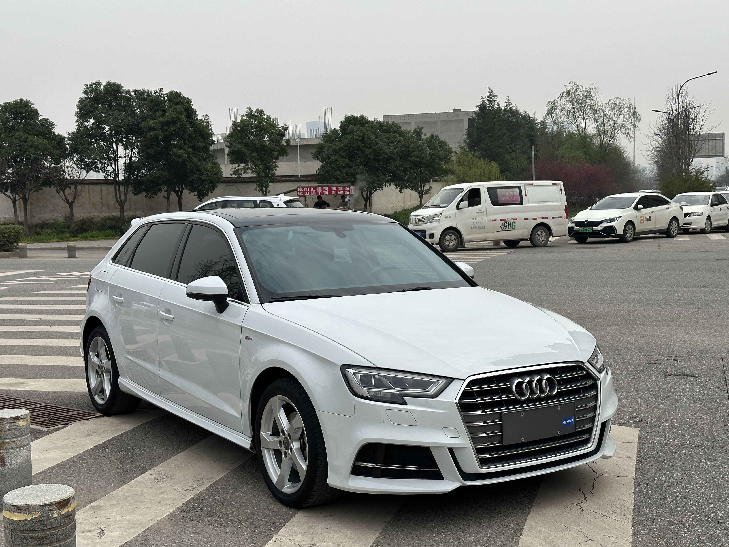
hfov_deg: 39.7
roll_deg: +1.1
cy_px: 274
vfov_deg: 30.3
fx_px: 1011
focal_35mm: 48
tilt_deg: -3.7
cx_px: 364
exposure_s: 1/5882
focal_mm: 6.86
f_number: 1.78
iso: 64
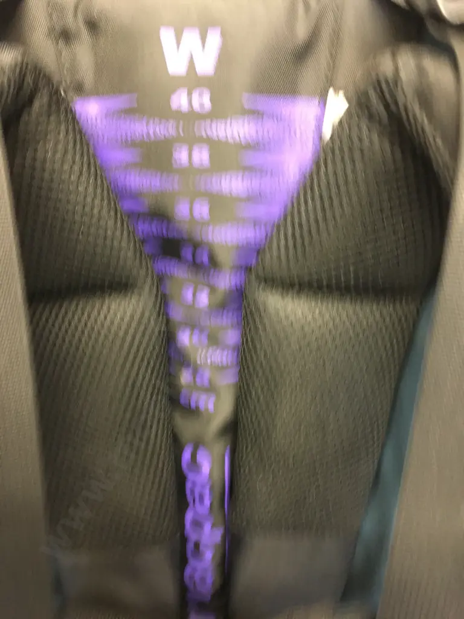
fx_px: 518
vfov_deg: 61.7
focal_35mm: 29
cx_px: 232
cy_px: 310
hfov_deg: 48.2
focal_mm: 4.15
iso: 80
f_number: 2.2
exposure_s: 1/4
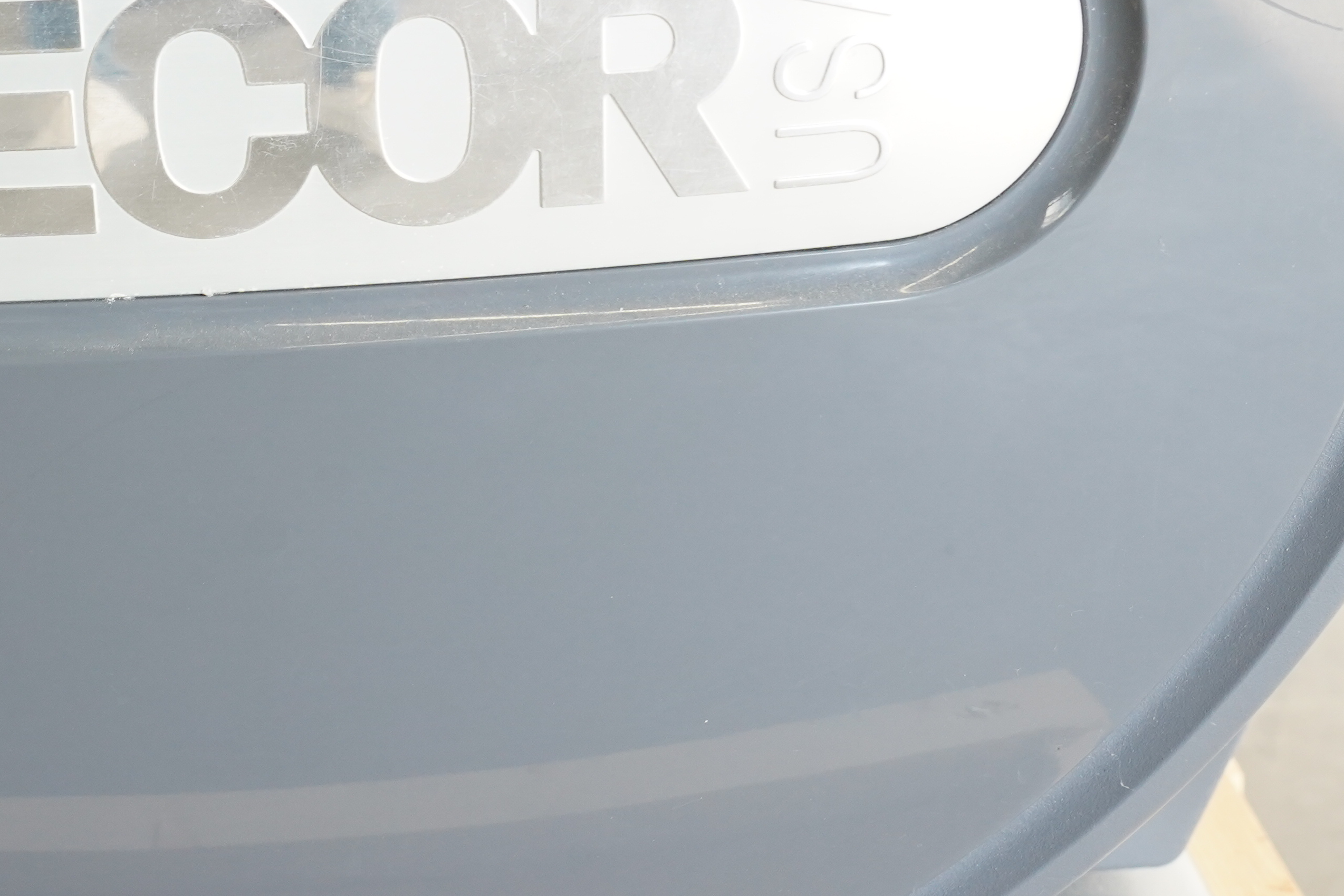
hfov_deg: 27.0
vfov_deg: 18.4
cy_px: 126
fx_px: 2725
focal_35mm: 73
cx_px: 204
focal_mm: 31
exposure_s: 1/100
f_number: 7.1
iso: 2000
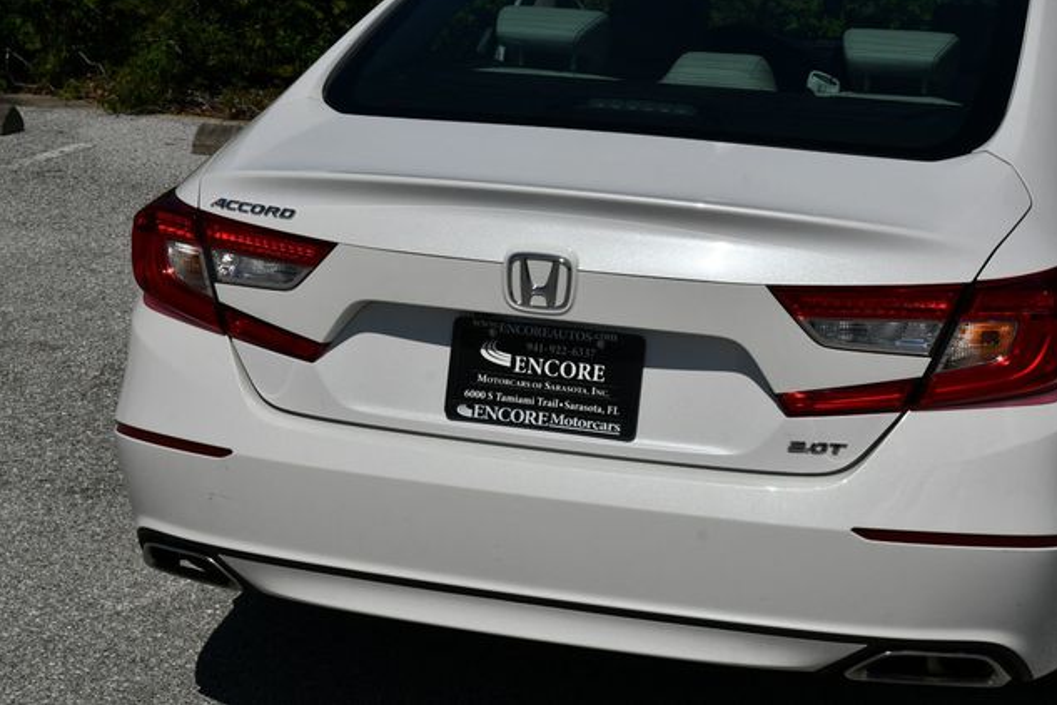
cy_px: 349
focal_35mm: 81
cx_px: 533
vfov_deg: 16.9
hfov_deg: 25.1
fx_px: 2378
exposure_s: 1/500
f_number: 11
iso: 100
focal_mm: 40
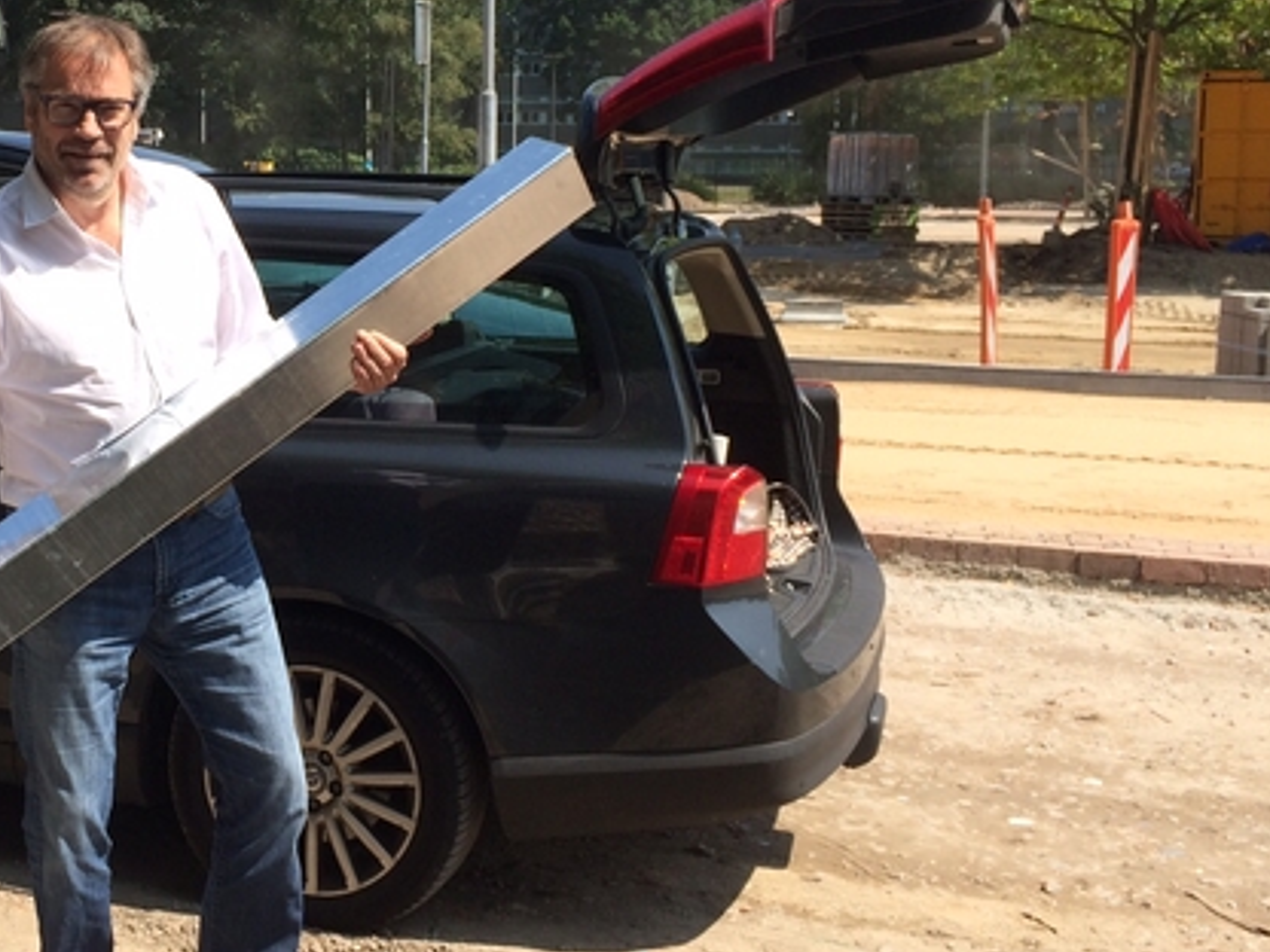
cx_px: 229
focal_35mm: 55
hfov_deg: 33.8
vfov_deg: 26.4
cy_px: 308
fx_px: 2018
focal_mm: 4.12
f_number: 2.2
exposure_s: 1/1368
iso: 32
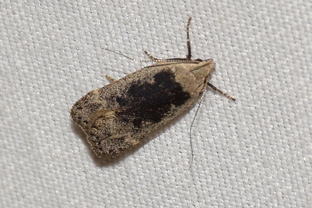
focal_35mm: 210
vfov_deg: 6.5
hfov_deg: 9.8
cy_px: 104
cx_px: 156
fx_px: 1820
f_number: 13
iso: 100
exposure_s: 1/160
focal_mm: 140
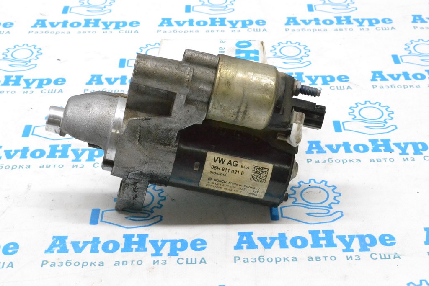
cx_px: 214
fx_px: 787
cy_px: 143
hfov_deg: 30.5
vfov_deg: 20.6
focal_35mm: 66
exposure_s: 1/100
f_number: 13
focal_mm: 44
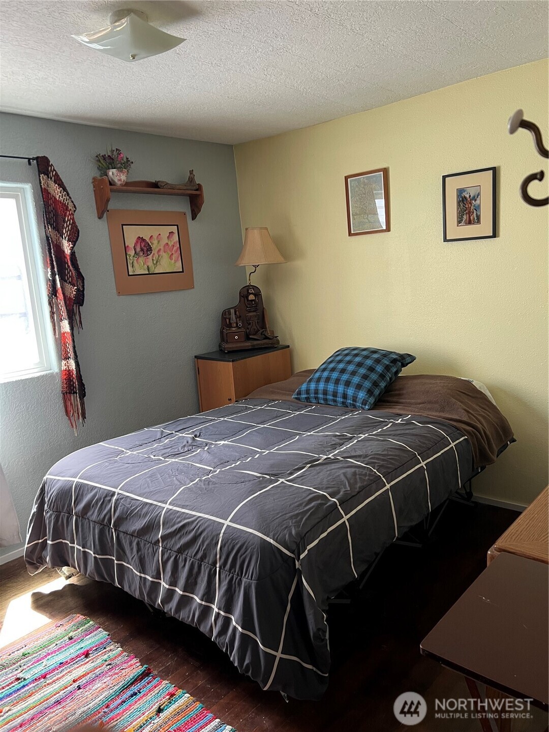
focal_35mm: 26
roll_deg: +5.6
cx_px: 274
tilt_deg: -8.7
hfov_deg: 53.1
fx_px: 550
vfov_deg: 67.3
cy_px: 366
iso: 160
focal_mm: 5.7
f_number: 1.5
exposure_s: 1/60
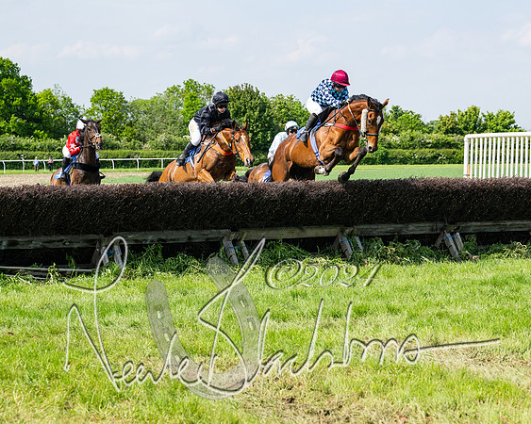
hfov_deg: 24.2
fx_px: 1239
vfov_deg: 19.4
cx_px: 266
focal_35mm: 79
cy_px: 212
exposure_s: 1/2500
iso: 400
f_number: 5
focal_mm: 70
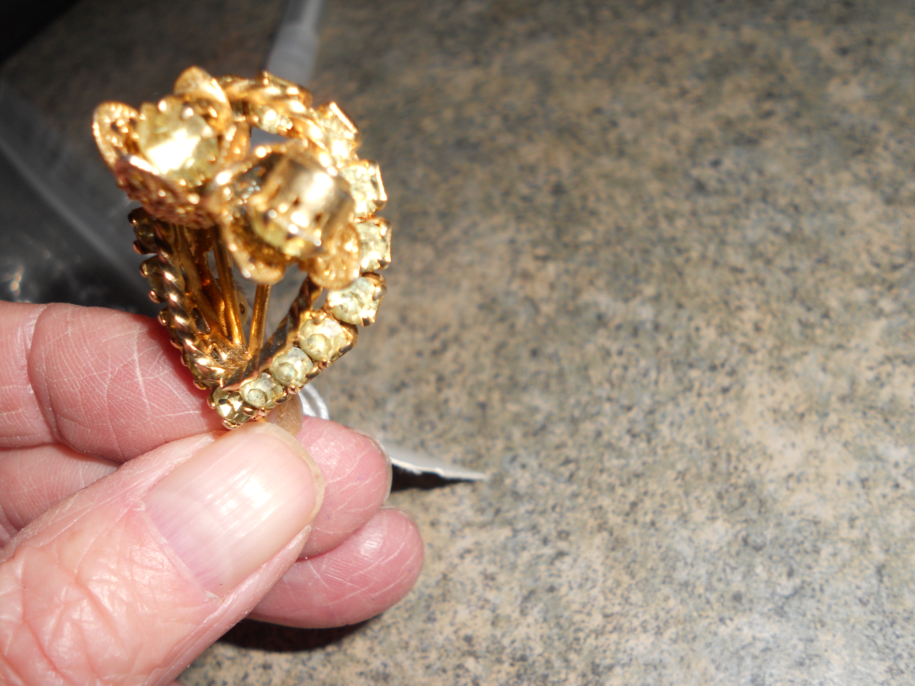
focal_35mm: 32
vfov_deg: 44.2
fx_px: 846
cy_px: 343
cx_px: 458
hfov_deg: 56.8
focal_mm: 5.8
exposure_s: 1/25
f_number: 8.8
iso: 80
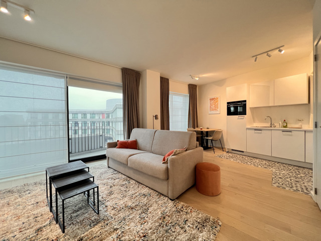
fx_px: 121
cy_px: 120
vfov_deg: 89.9
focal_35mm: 13
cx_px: 160
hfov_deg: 106.2
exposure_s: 1/50
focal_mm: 1.57
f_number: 1.8
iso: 200
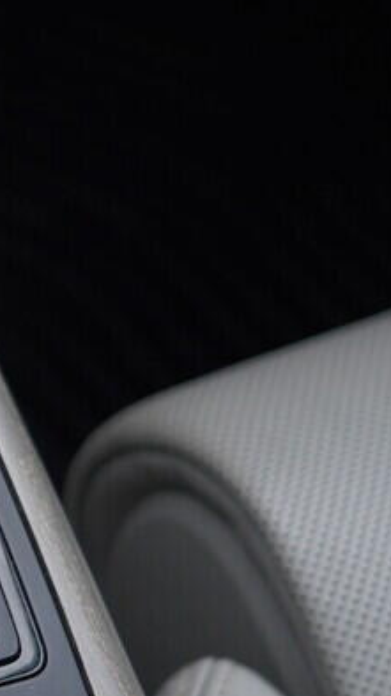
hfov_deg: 8.0
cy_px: 482
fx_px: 2544
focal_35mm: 138
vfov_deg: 15.5
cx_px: -589
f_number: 2.8
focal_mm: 24
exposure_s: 1/40
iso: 125
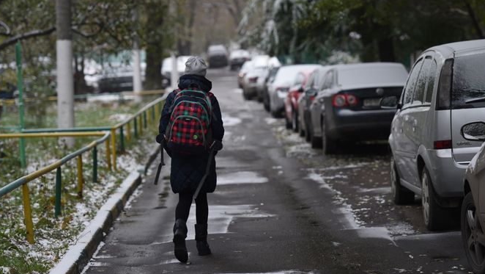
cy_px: 130
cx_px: 248
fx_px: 1737
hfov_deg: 15.9
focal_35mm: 135
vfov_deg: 9.0
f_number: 3.5
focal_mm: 122
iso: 400
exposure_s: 1/125
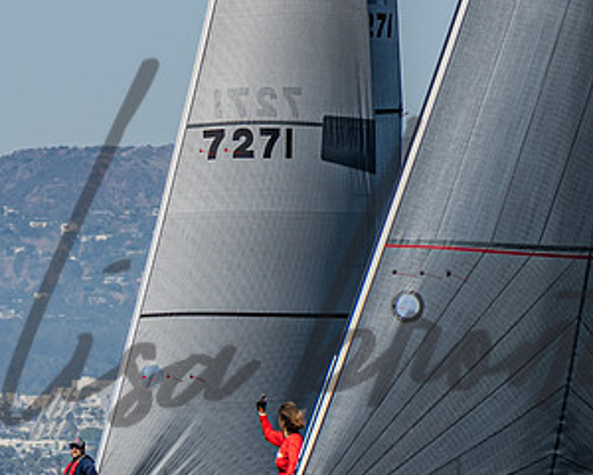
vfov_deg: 2.1
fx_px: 12724
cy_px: 16
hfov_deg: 2.7
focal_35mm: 725
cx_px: 430
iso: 100
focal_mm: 155
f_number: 5
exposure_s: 1/1000
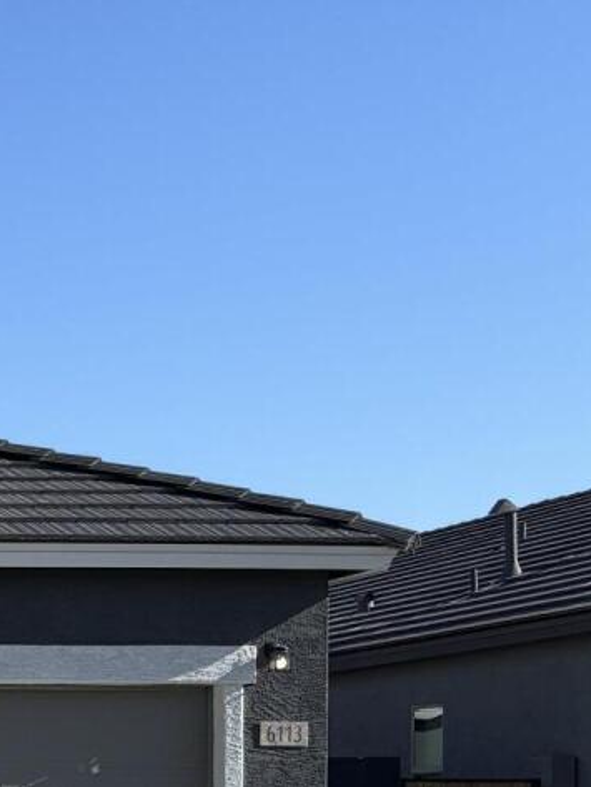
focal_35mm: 110
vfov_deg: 17.2
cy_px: 890
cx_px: -568
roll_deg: +0.2
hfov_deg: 12.1
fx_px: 2503
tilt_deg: -0.1
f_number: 1.6
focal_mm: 5.96
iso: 50
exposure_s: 1/3311
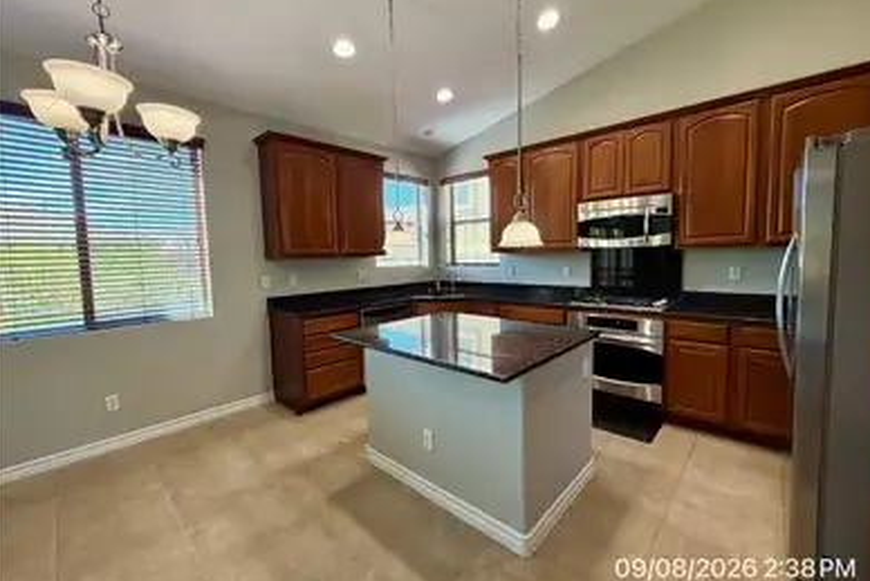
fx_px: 363
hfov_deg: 100.3
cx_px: 446
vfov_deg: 77.3
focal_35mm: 15
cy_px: 280
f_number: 2.2
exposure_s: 1/120
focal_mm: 2.22
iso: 250
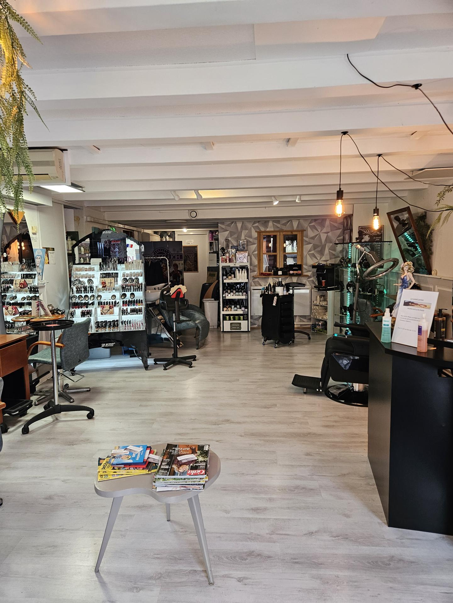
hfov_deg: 58.9
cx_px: 226
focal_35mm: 23
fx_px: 401
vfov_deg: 73.9
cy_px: 302
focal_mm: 5.4
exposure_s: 1/100
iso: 160
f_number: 1.8
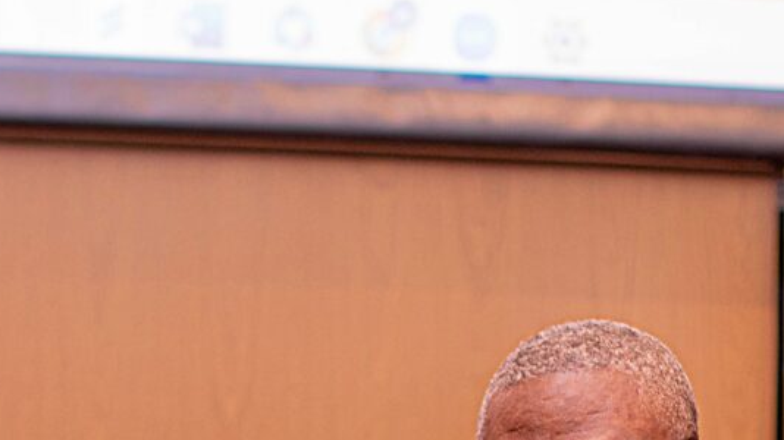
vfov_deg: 5.9
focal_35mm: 201
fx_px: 4177
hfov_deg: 10.7
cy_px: 904
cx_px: 189
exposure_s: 1/160
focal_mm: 50
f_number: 2
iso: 500
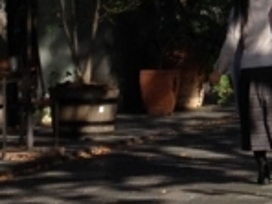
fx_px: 1902
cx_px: 447
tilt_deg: -0.8
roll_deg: +0.6
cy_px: -64
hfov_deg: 8.0
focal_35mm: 242
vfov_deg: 6.1
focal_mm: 4.28
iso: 50
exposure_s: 1/1062
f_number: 2.4
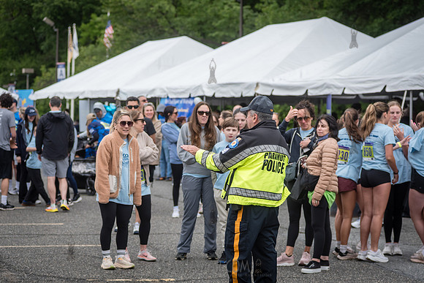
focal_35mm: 104
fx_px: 1222
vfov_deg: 13.2
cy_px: 157
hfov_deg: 19.7
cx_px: 221
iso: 400
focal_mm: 86
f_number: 3.5
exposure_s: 1/1000
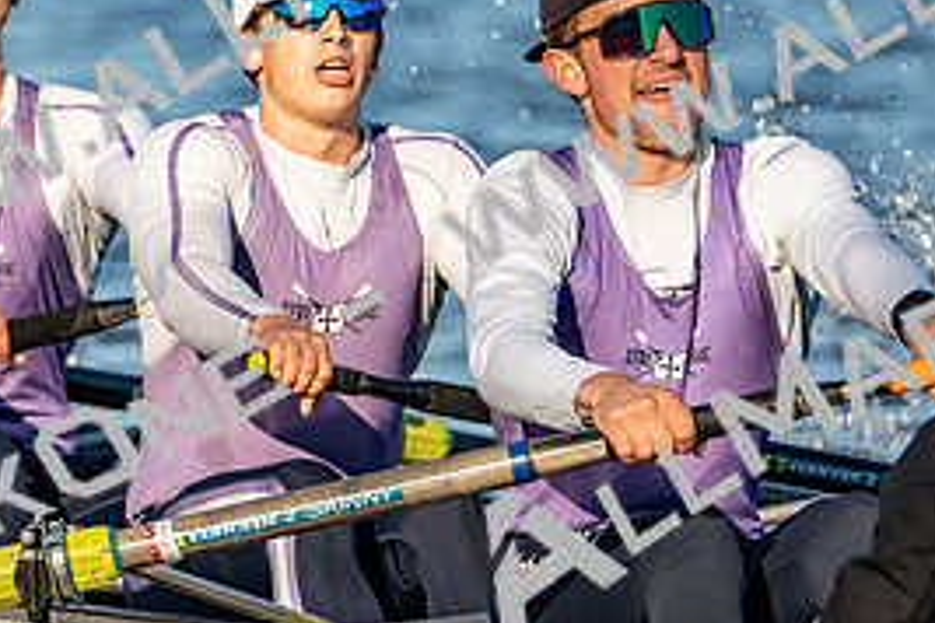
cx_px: 186
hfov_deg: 1.6
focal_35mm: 1301
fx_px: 33787
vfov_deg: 1.1
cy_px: 324
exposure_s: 1/2000
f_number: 6.3
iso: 500
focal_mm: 600
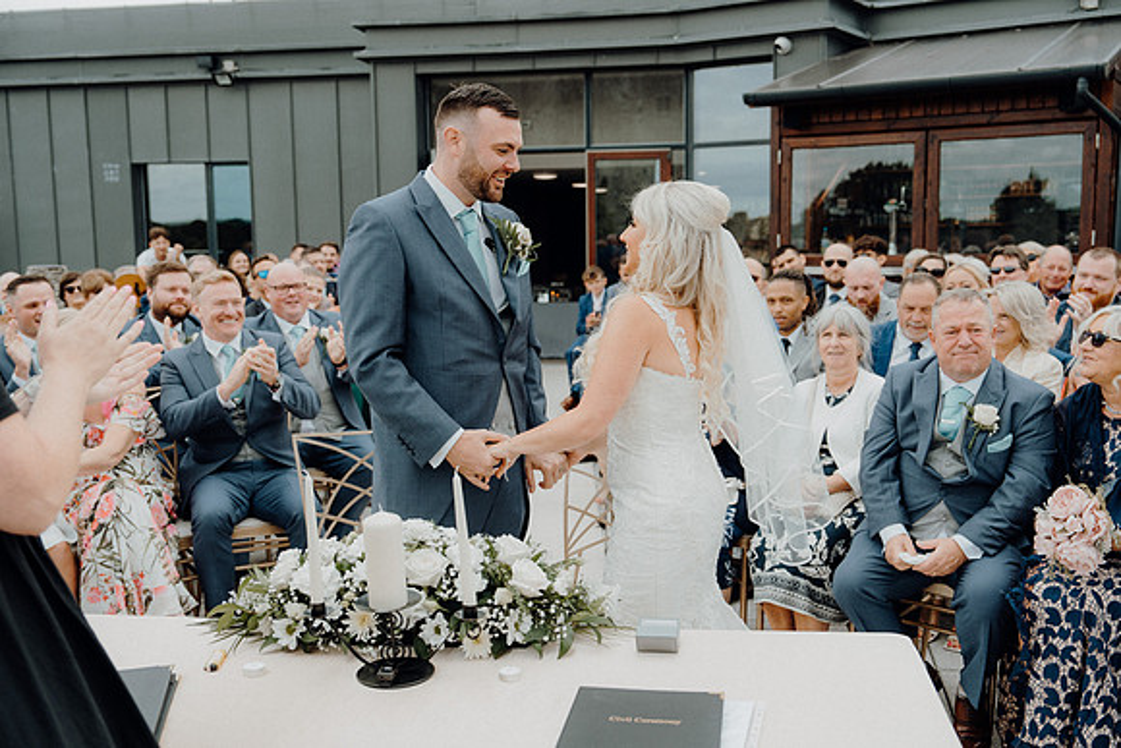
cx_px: 560
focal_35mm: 37
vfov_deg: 36.0
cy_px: 374
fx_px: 1152
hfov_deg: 51.9
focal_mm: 37
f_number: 3.5
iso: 125
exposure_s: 1/400
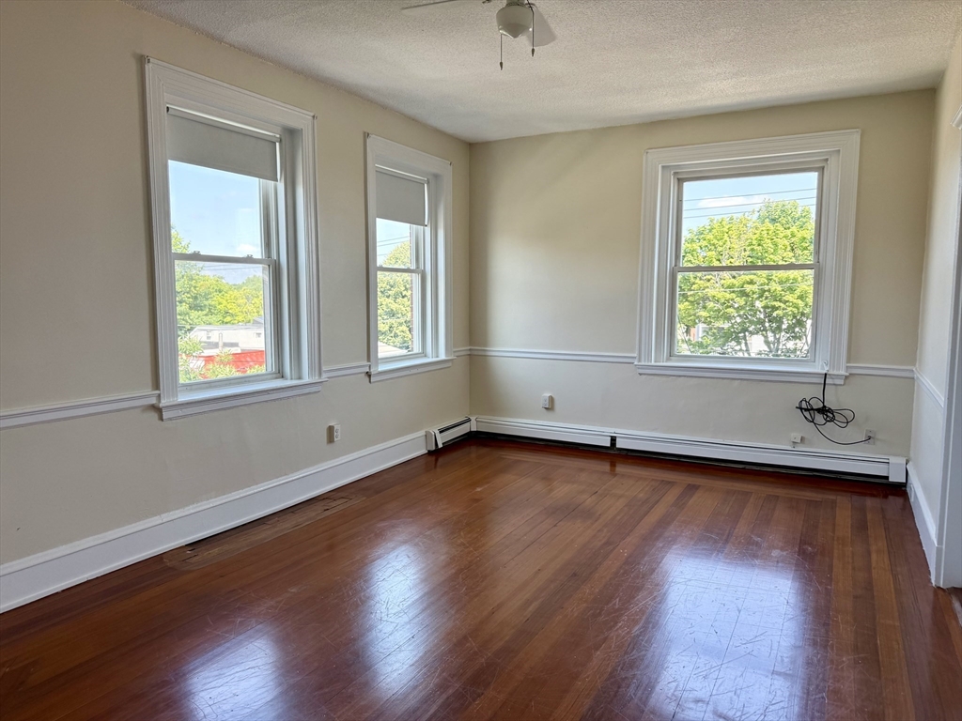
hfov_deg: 71.6
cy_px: 360
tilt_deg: -5.0
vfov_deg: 56.8
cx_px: 481
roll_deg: -0.1
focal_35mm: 24
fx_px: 667
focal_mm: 6.76
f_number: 1.78
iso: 100
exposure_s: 1/277
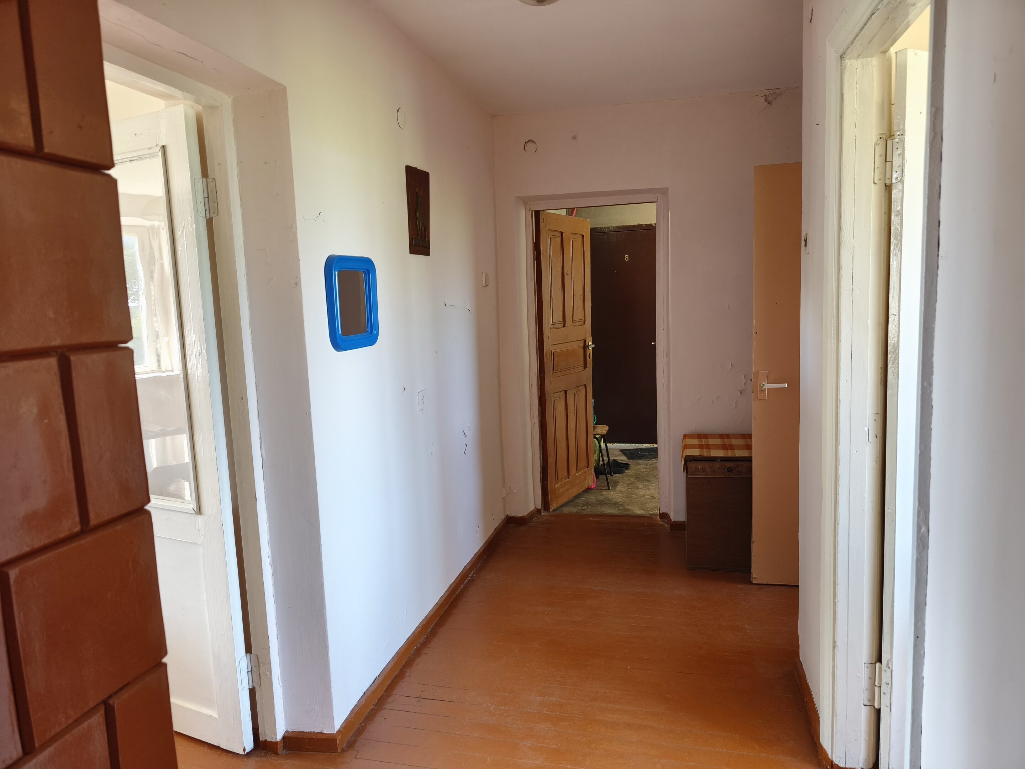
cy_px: 384
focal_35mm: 23
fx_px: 681
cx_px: 512
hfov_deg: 73.9
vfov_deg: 58.9
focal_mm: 6.57
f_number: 1.6
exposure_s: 1/50.1
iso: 640
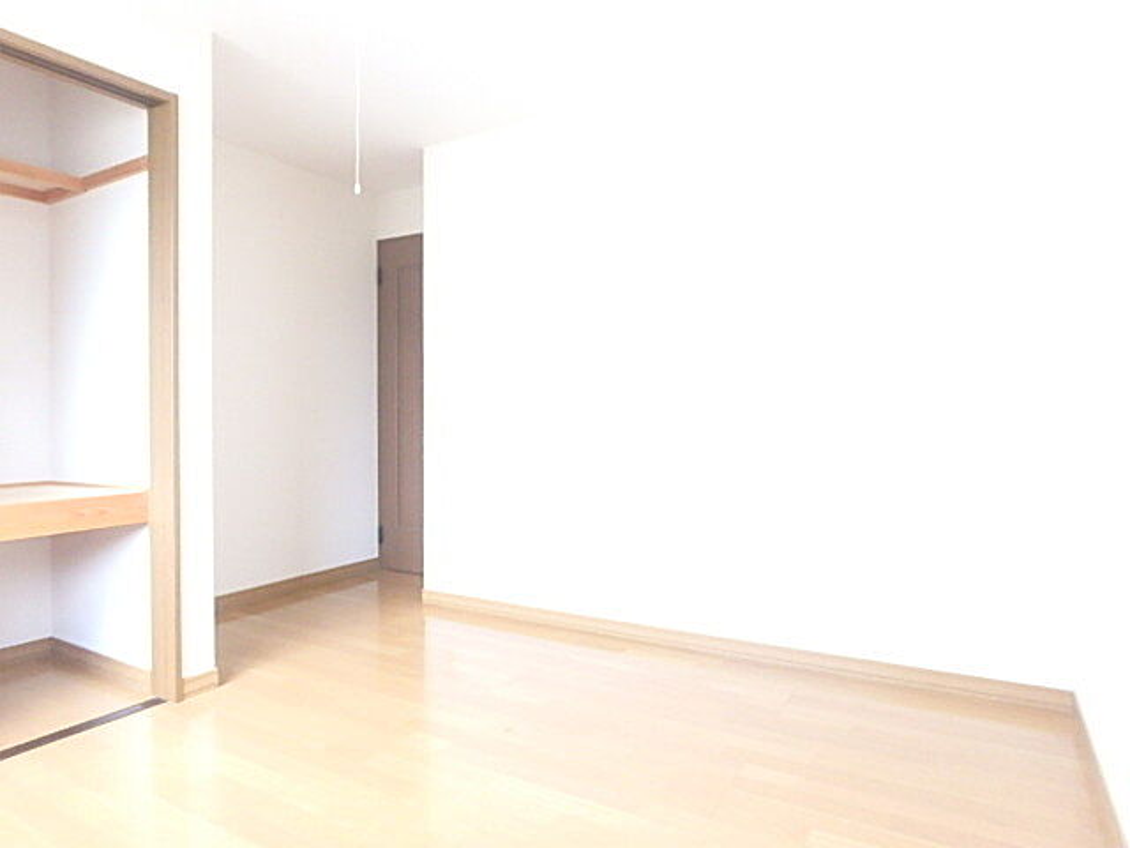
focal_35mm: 21
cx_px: 565
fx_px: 686
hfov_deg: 79.0
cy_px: 424
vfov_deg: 63.4
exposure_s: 1/30
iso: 800
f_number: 6
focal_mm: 3.7
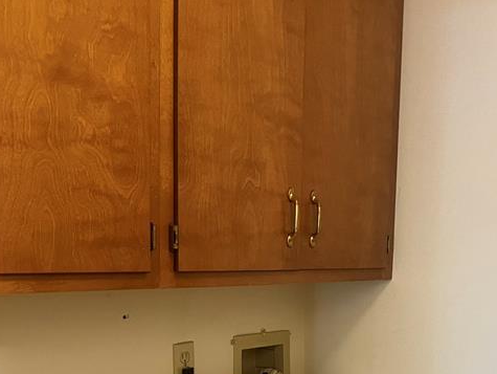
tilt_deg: -10.0
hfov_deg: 34.1
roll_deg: -1.3
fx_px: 805
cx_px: 322
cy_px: 367
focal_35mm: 56
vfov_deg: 25.0
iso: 320
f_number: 1.5
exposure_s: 1/60
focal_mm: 5.7
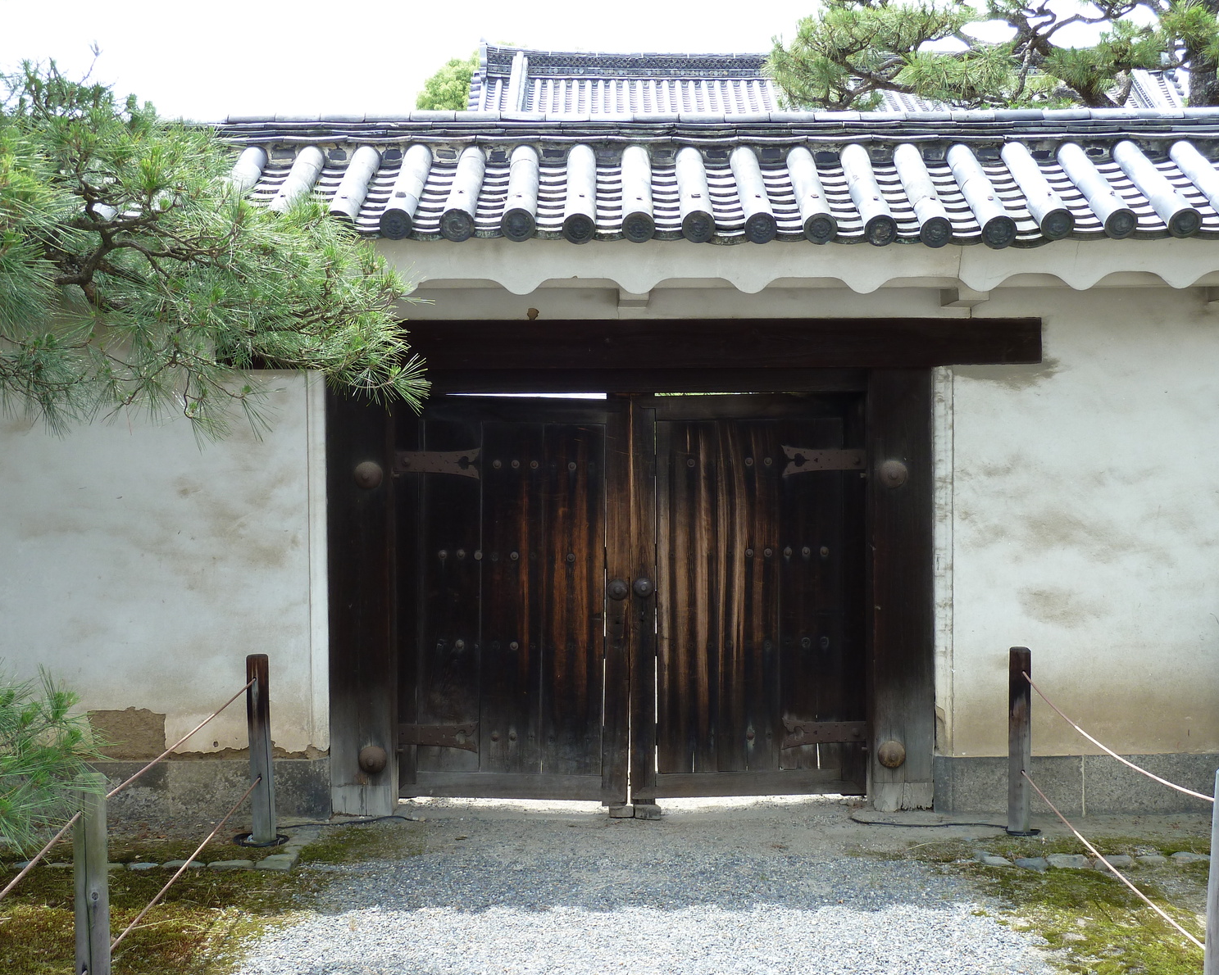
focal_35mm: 42
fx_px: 1515
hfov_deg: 43.8
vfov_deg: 35.7
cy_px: 486
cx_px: 615
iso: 80
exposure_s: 1/125
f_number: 4
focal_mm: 6.5
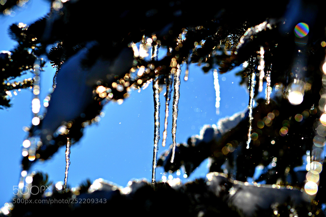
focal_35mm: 165
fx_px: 1494
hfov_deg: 12.5
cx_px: 163
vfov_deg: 8.3
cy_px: 108
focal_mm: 110
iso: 100
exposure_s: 1/1000
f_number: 8
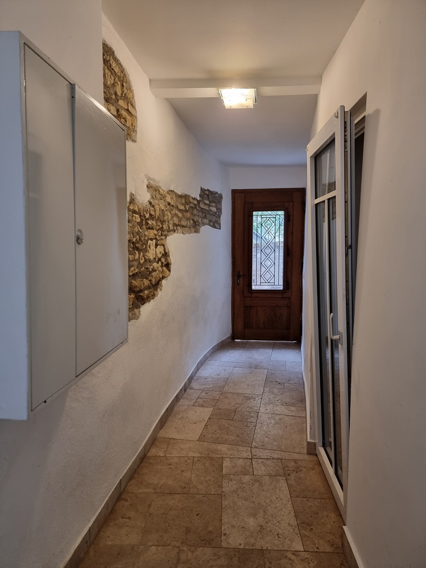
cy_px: 284
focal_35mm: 24
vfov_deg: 71.6
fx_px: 394
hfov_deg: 56.8
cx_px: 213
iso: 320
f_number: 1.8
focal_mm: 6.7
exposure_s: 1/40
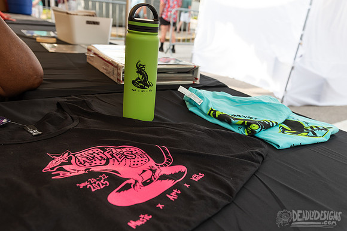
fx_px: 305
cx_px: 196
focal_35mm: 32
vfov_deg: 41.6
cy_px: 116
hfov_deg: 59.1
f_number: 4.5
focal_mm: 28
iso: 250
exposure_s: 1/320
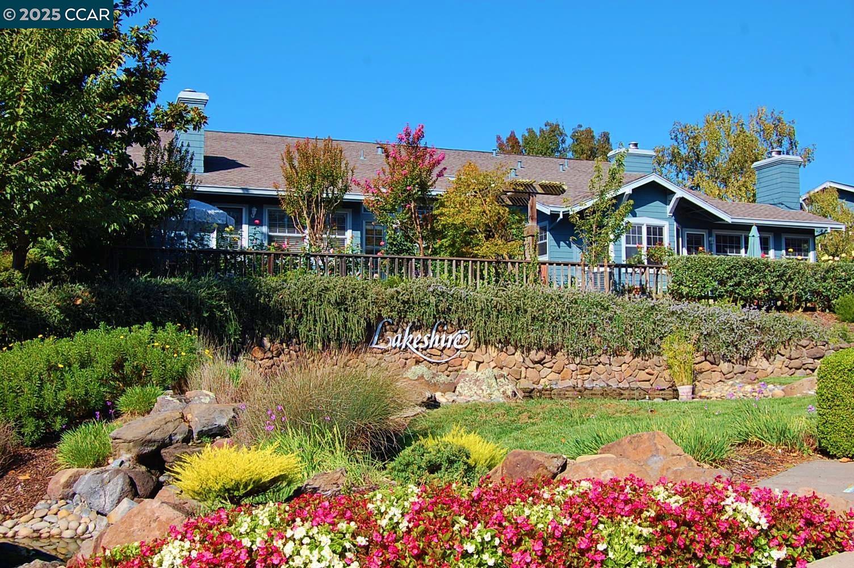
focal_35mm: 39
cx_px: 427
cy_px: 284
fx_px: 924
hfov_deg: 49.6
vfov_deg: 34.1
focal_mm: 26
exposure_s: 1/250
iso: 200
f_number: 8
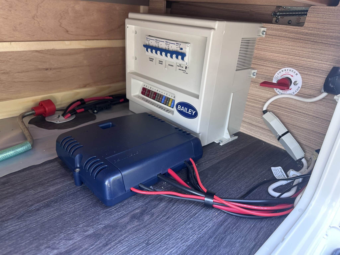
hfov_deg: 71.6
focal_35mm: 24
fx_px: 236
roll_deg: -4.8
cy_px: 128
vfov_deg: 56.8
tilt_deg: -22.8
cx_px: 170
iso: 125
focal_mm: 6.86
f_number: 1.78
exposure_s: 1/121
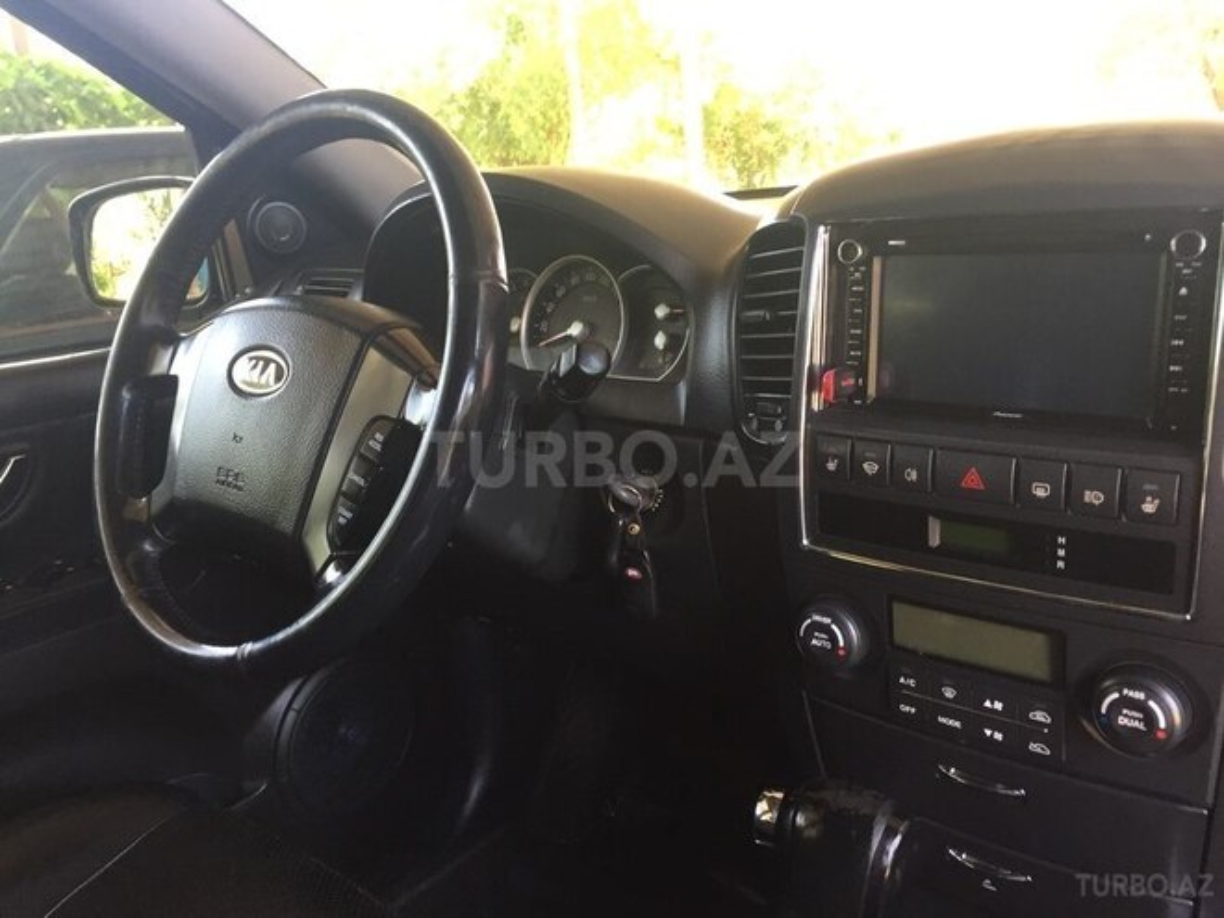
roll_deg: +4.0
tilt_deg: -14.5
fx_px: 1025
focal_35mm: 29
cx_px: 612
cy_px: 459
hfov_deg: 61.7
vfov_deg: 48.2
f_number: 2.2
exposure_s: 1/33
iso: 64
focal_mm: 4.15
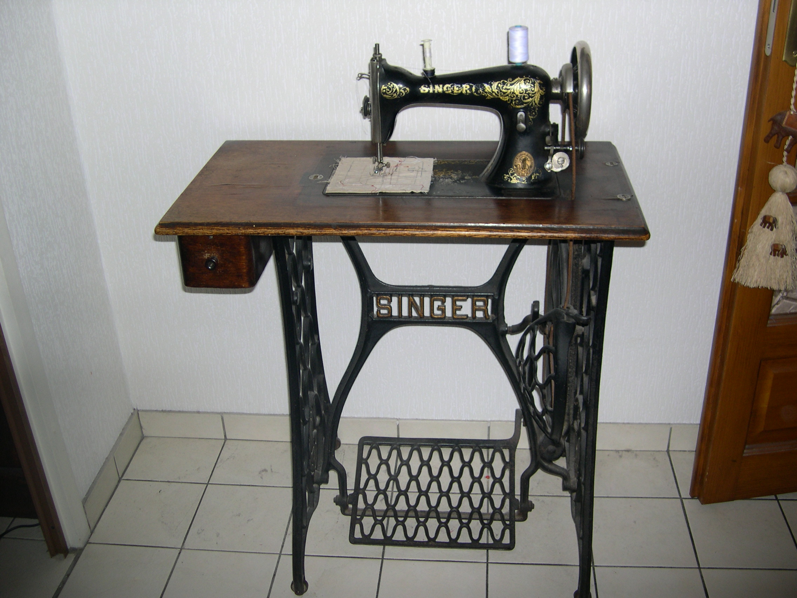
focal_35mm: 38
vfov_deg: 37.7
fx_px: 875
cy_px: 299
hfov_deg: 49.0
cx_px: 398
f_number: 2.8
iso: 100
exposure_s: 1/60
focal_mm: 8
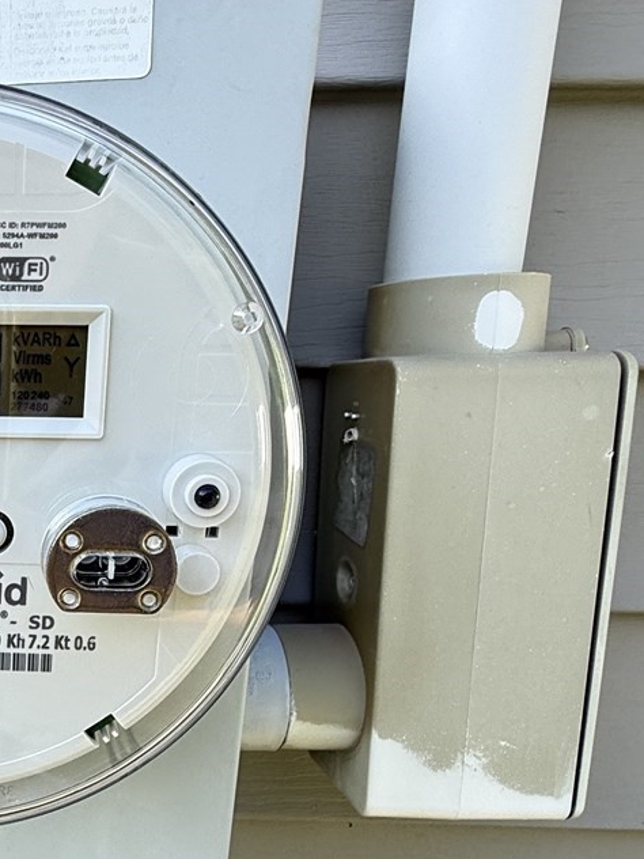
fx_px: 843
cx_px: -73
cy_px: 548
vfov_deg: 53.2
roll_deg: -1.8
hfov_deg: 35.4
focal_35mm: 34
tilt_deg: -12.9
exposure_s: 1/285
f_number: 2.2
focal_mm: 2.22
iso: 50
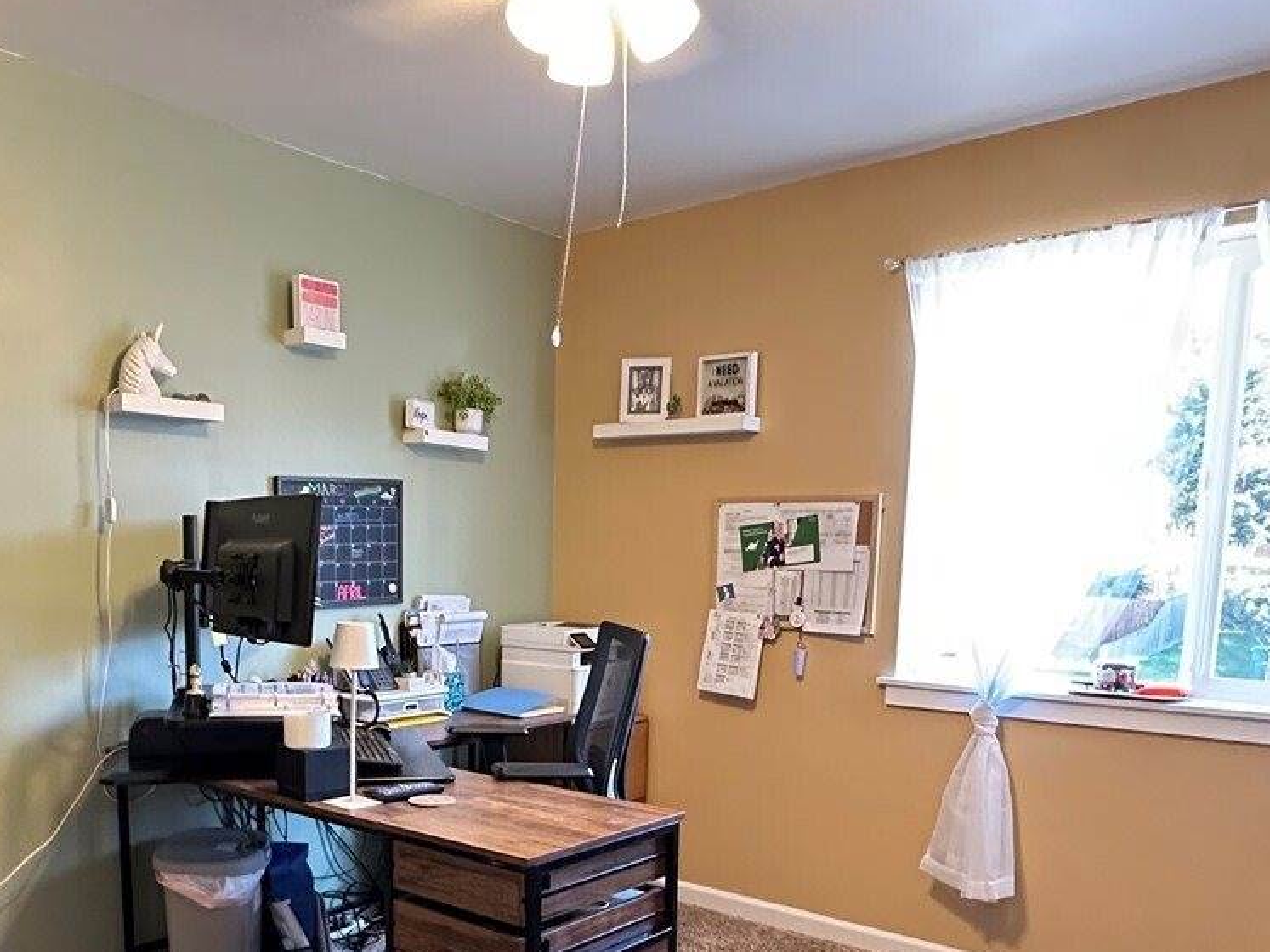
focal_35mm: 30
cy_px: 704
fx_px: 1100
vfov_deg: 45.3
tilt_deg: -7.8
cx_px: 483
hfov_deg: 59.3
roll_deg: -0.7
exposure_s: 1/60
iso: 640
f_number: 2.2
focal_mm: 2.22
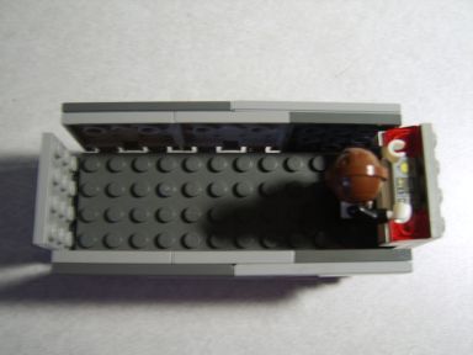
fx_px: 424
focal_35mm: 31
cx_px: 236
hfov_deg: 58.4
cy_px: 178
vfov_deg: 45.4
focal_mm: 8.13
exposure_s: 1/4
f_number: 2.7
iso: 71
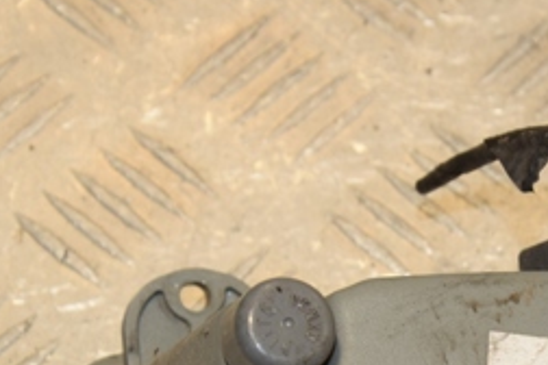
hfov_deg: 8.7
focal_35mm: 236
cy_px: 363
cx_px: 578
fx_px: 3592
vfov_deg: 5.8
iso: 800
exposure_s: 1/200
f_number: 9
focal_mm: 62
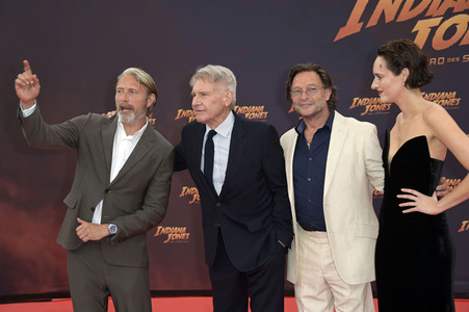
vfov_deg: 17.5
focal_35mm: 78
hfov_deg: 26.0
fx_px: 1015
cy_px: 156
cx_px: 234
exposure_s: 1/250
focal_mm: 78
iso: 640
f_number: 5.6
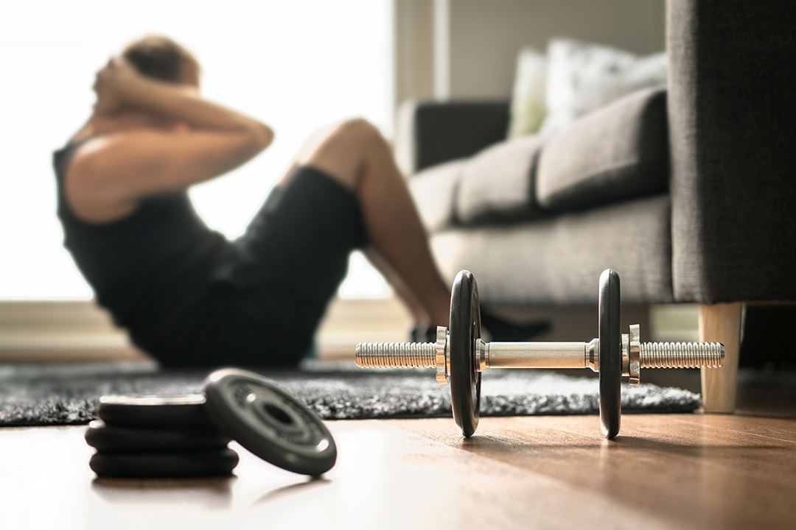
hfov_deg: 23.9
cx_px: 398
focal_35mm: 85
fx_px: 1879
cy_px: 265
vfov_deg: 16.1
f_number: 2.8
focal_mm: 85
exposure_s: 1/8
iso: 100
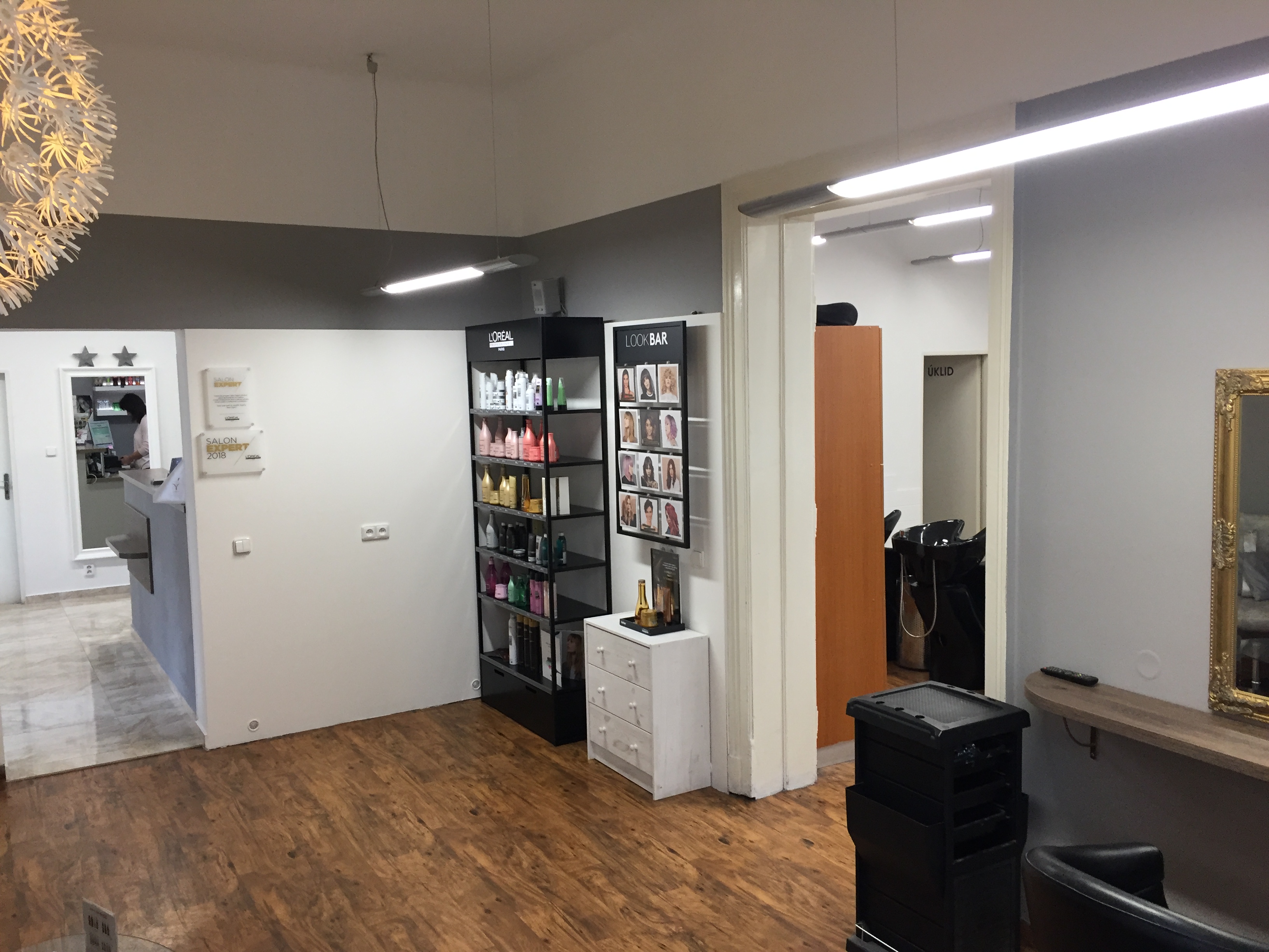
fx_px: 1063
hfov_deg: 61.7
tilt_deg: -5.1
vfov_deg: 48.2
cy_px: 476
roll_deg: +1.2
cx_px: 634
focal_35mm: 29
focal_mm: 4.15
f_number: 2.2
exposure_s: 1/33
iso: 64
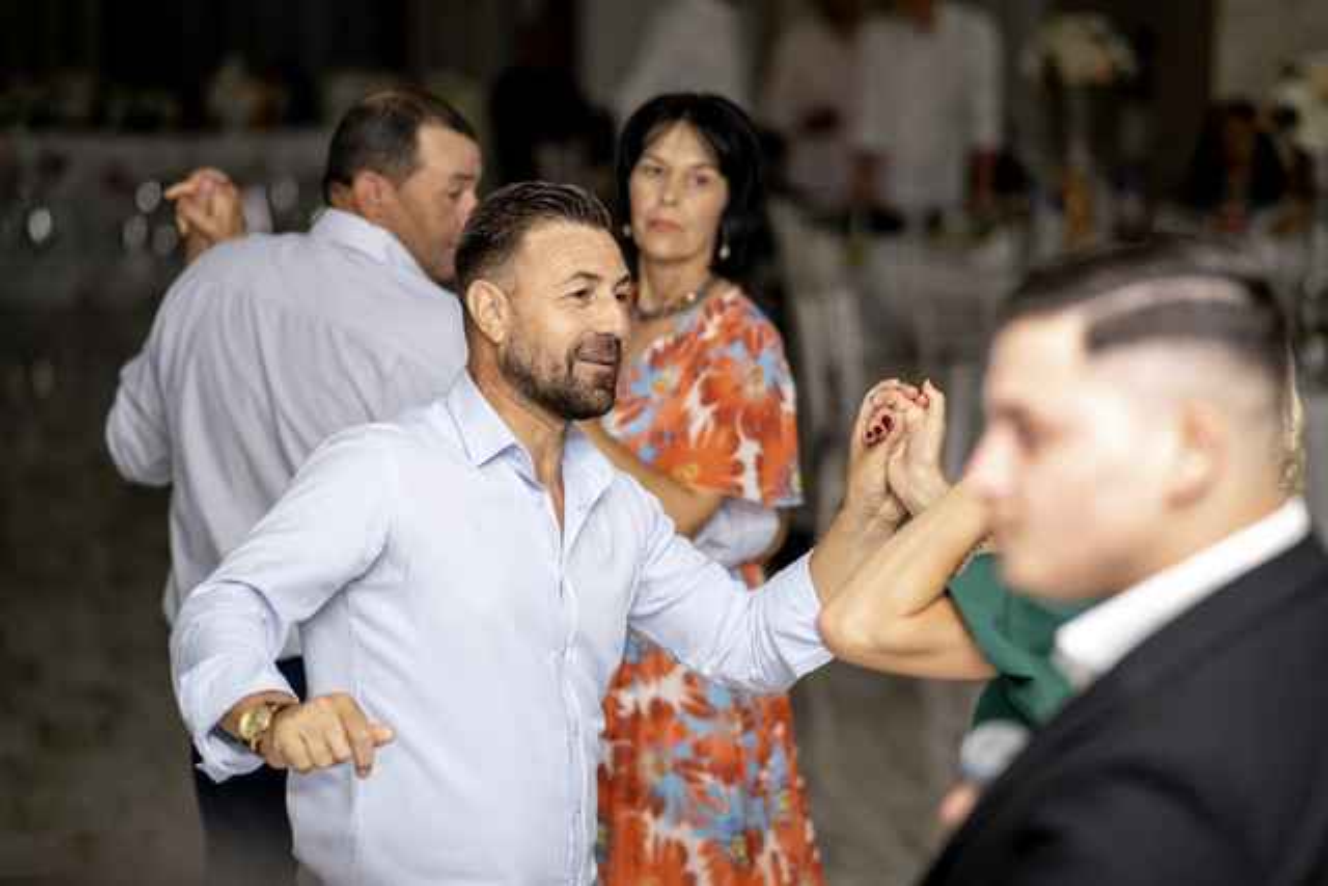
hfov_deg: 16.0
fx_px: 4723
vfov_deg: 10.7
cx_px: 664
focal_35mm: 128
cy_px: 443
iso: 800
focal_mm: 85
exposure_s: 1/250
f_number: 1.8
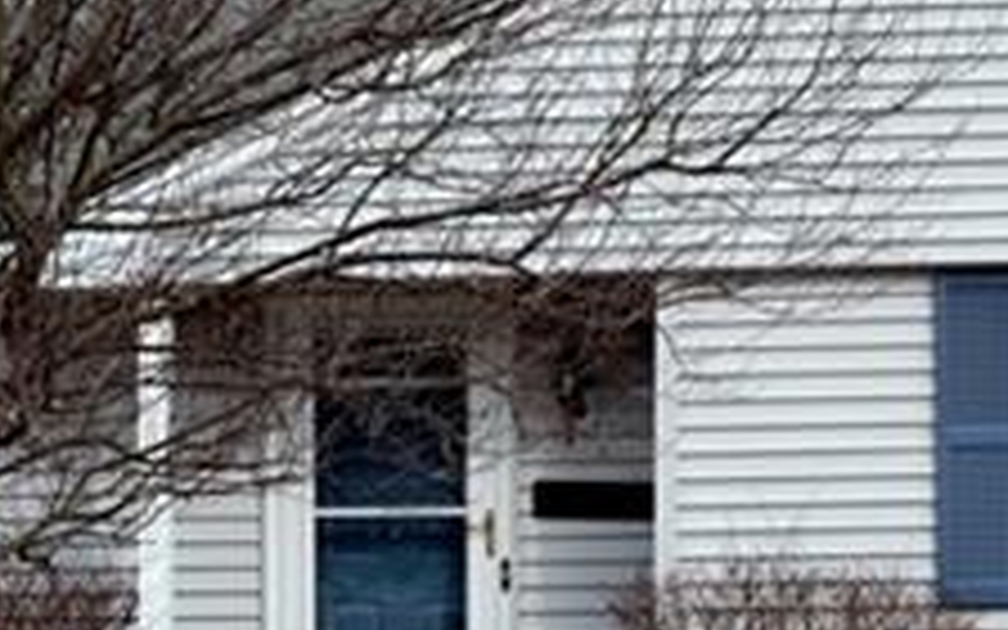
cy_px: 484
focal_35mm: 167
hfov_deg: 12.3
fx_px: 4588
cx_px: 1089
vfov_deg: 7.8
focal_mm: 24
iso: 125
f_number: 8
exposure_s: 1/250
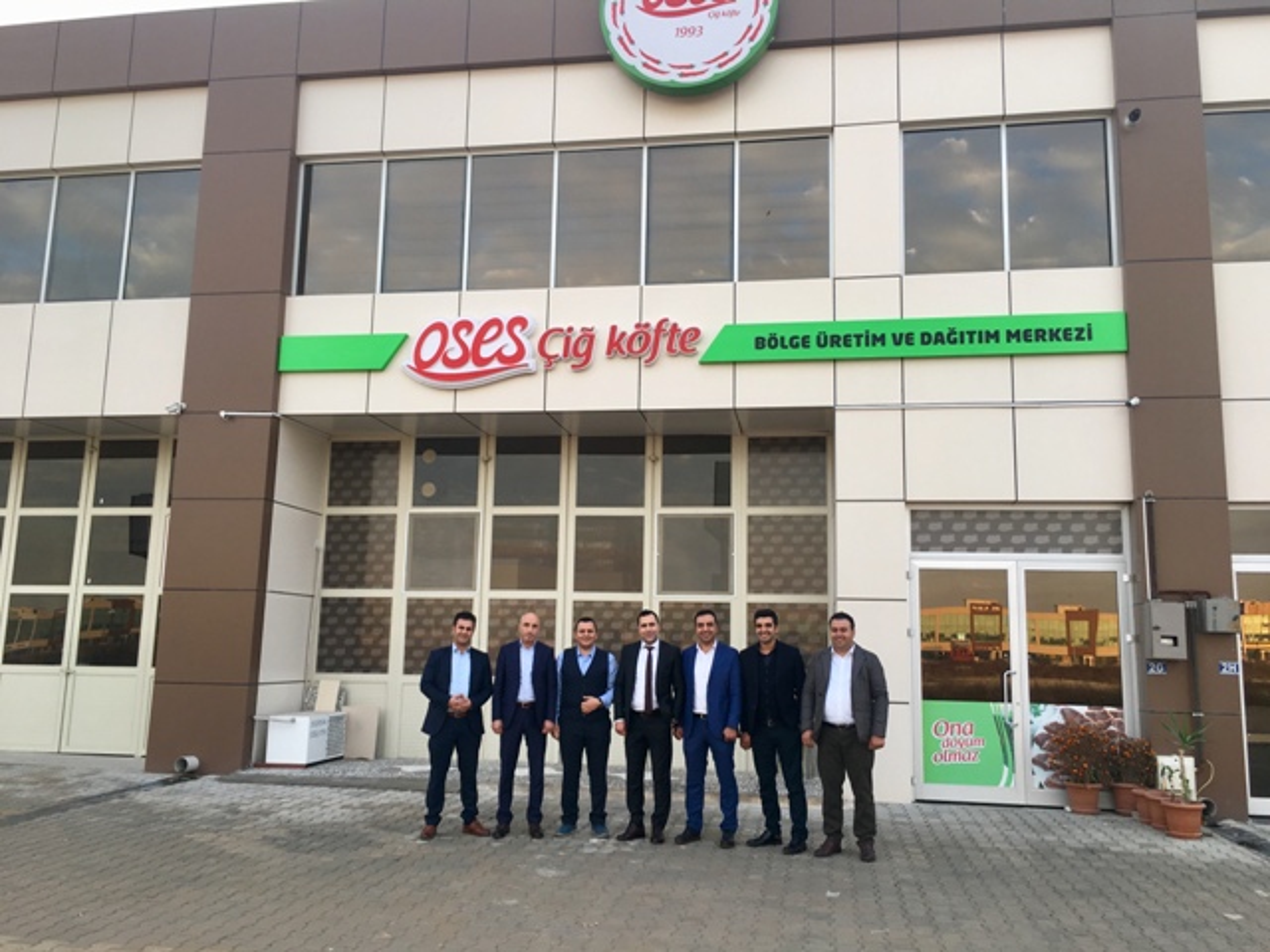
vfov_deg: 48.2
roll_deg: -0.2
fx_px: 1064
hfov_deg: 61.7
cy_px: 476
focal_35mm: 29
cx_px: 635
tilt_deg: +8.1
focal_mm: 4.15
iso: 25
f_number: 2.2
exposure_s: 1/105
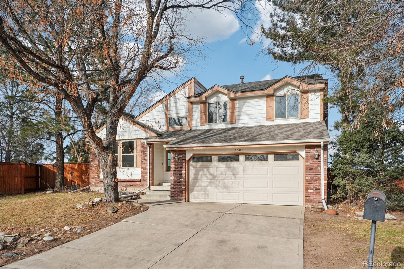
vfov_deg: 57.8
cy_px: 134
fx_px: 244
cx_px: 202
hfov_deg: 79.2
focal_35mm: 22
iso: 800
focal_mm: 14.5
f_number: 8
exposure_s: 1/1000
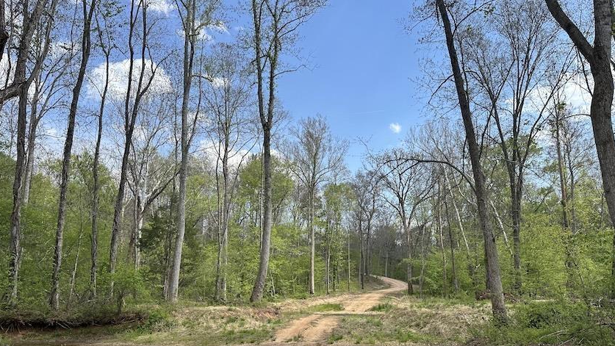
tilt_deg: +8.7
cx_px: 302
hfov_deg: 69.8
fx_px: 440
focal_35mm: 27
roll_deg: -0.8
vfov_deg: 42.6
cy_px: 214
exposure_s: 1/3155
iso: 80
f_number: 1.78
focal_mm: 6.86
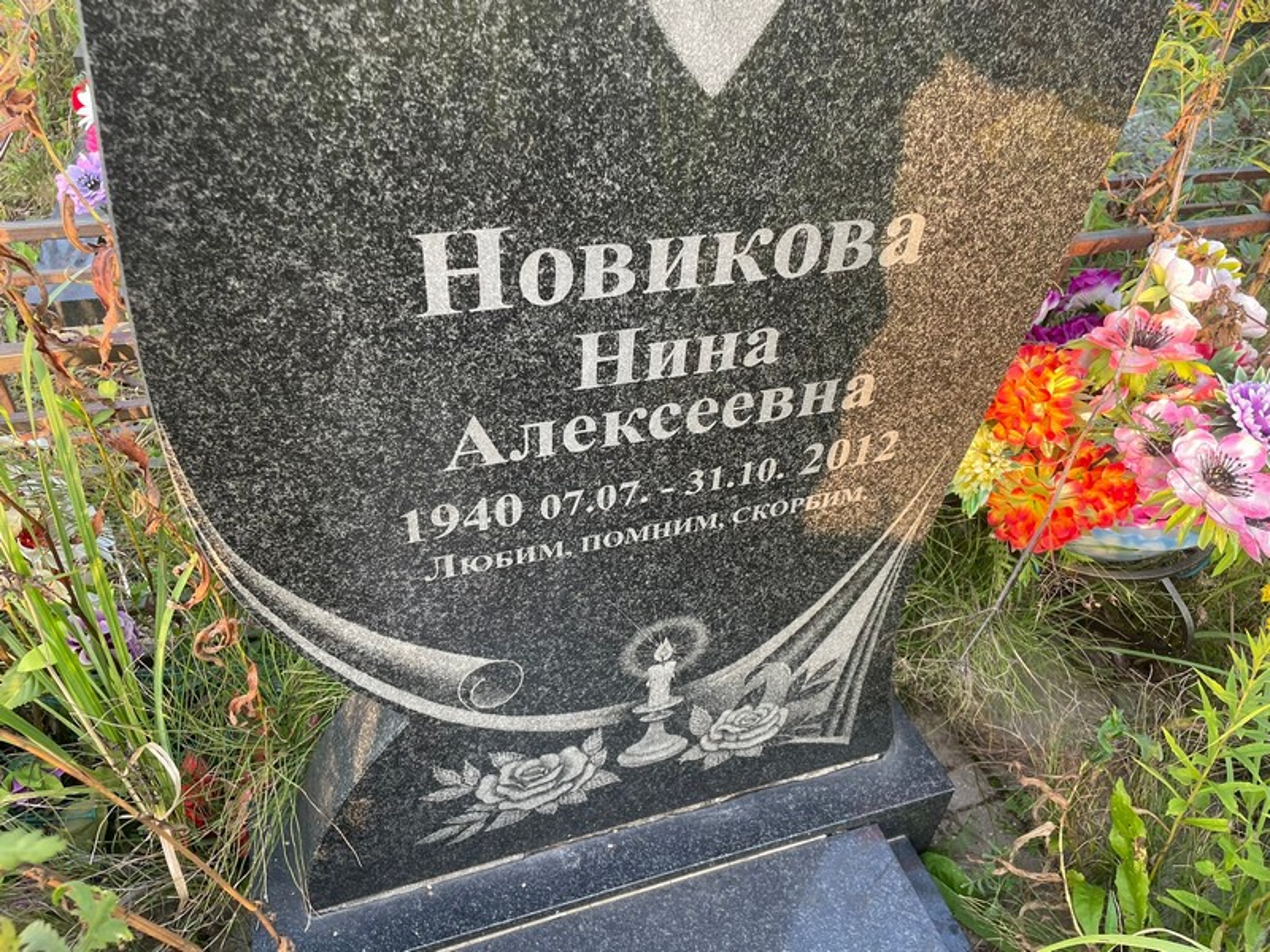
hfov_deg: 67.3
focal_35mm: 26
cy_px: 476
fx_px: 954
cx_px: 635
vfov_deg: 53.1
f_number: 1.6
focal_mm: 4.2
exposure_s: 1/121
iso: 50
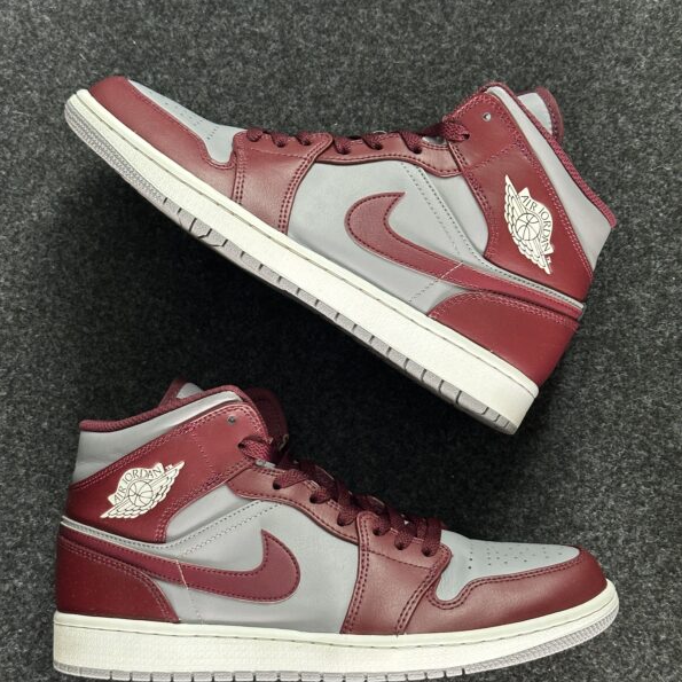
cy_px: 397
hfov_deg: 30.0
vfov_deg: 30.0
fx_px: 1271
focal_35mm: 57
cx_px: 339
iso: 250
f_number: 1.78
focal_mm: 6.86
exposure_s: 1/34
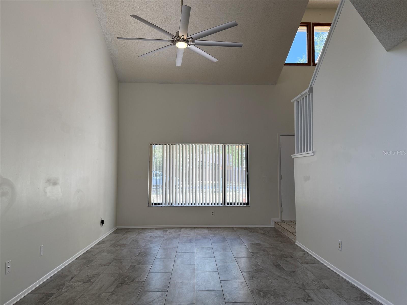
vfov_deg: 56.8
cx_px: 204
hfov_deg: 71.6
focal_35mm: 24
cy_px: 152
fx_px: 282
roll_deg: -0.3
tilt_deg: +3.7
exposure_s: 1/433
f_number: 1.78
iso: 100
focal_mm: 6.76
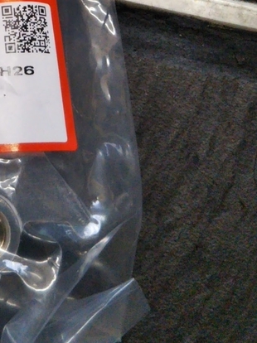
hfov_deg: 16.4
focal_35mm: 87
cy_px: -43
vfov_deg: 21.3
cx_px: -30
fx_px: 862
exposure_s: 1/62
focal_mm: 4
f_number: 2.2
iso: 155
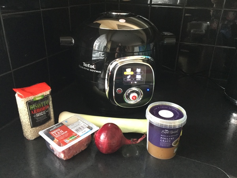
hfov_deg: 58.4
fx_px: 212
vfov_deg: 45.4
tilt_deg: -25.2
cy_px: 89
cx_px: 118
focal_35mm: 31
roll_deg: -3.3
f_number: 2.4
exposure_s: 1/33
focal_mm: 3.3
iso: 200
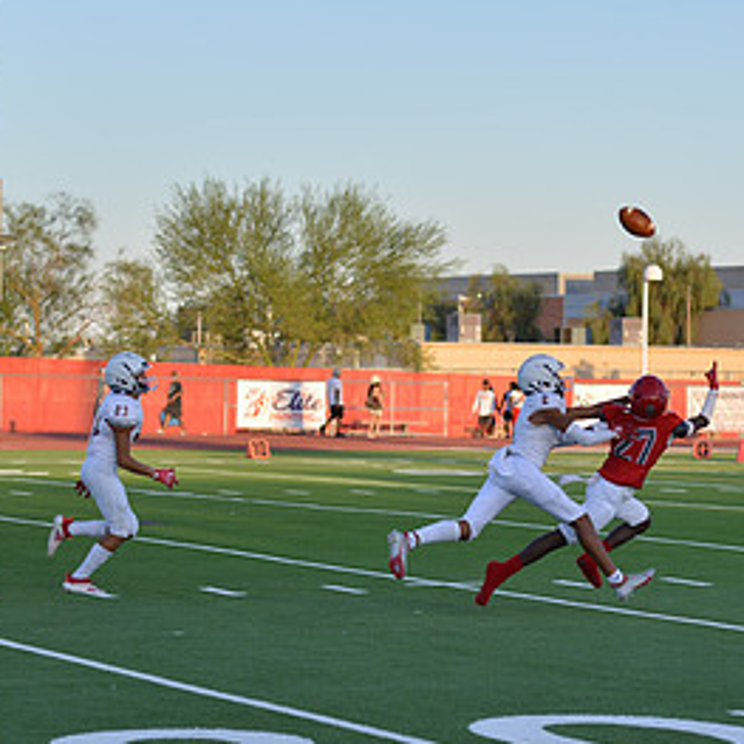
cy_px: 474
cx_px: 620
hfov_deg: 13.2
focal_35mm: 131
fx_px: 3185
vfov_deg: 13.3
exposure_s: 1/1000
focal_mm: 70
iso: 140
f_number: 2.8
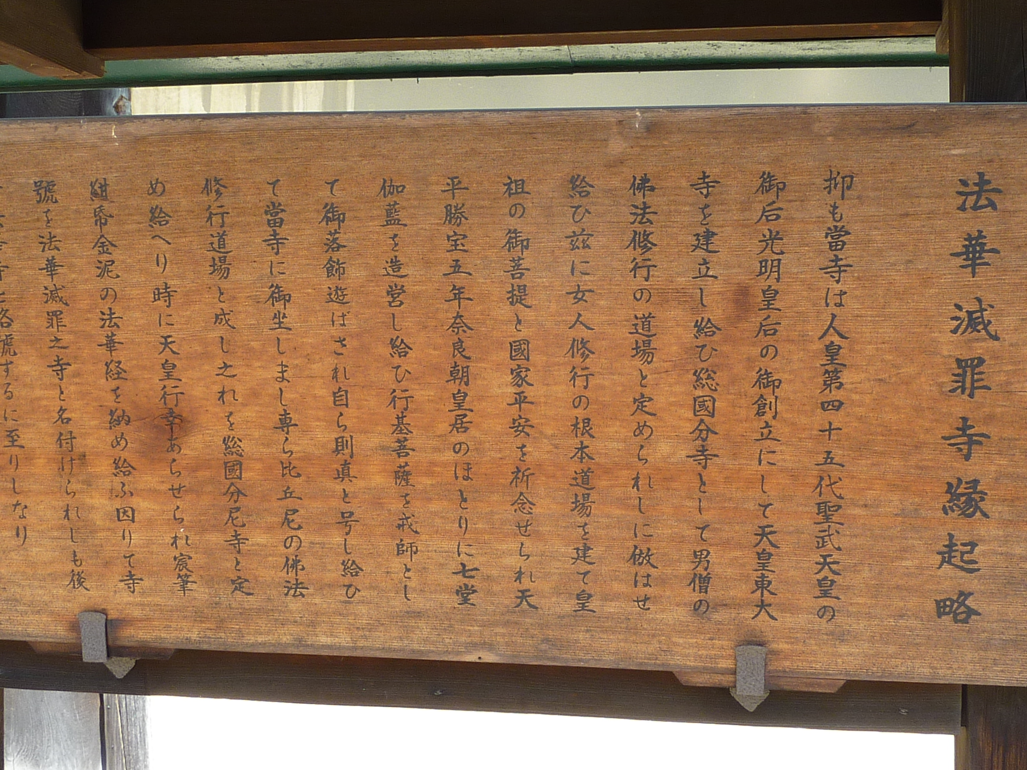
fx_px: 1424
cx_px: 514
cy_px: 385
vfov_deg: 30.3
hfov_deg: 39.7
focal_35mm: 48
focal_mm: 4.4
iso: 80
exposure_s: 1/100
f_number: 4
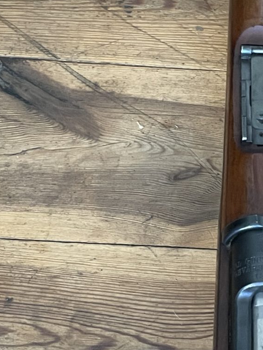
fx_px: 891
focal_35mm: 88
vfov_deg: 22.3
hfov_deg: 16.4
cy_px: 174
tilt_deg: -60.4
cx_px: 278
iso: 500
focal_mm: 4.2
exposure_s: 1/46
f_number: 1.6
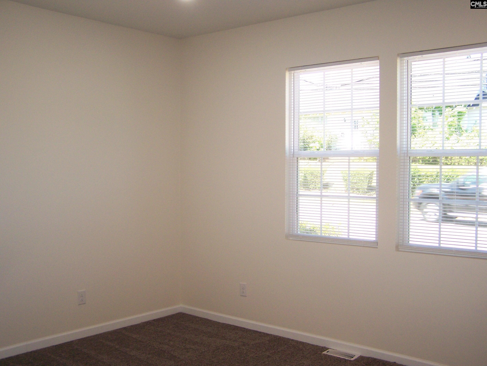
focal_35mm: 38
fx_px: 535
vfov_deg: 37.8
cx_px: 244
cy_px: 183
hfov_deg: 48.9
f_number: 2.8
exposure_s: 1/100
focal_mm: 6.3
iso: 160
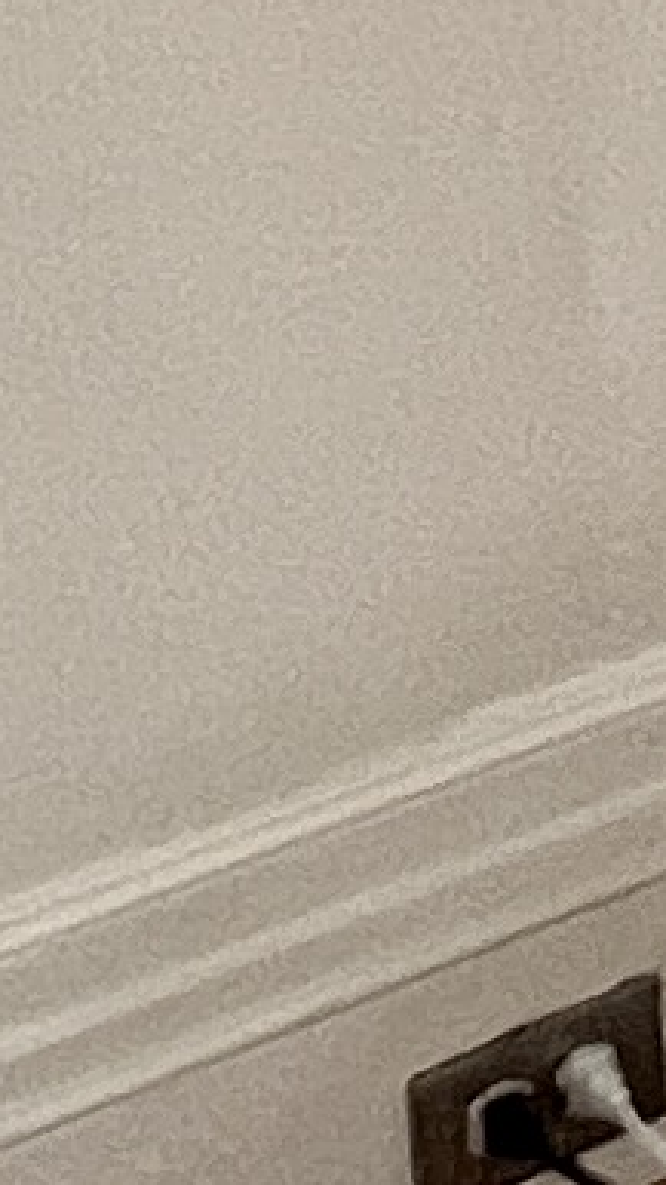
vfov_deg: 12.1
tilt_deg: -1.0
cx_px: 3057
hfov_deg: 6.1
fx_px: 4648
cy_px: -1538
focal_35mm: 148
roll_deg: +3.3
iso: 200
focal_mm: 1.57
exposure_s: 1/120
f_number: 1.8
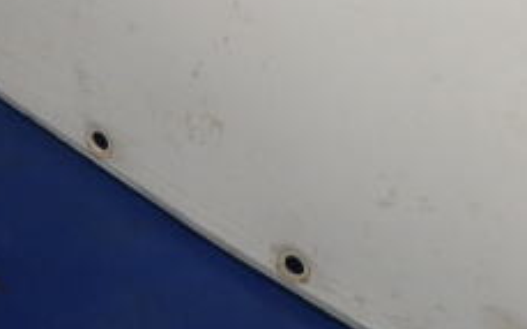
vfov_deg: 15.5
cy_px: 37
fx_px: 1192
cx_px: 244
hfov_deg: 24.9
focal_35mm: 83
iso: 200
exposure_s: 1/50
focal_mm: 5
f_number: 3.9
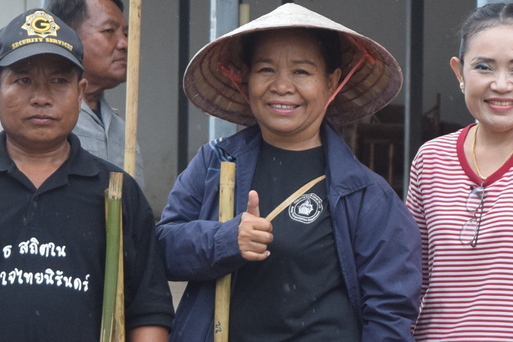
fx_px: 4230
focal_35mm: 297
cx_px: 608
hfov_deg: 6.9
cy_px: 272
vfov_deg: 4.6
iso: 800
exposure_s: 1/640
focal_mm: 55
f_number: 5.6
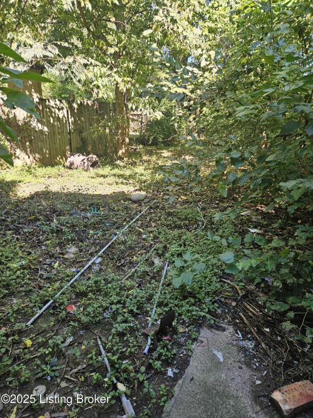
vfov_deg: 73.9
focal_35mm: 23
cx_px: 156
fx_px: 277
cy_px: 209
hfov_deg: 58.9
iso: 80
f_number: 1.8
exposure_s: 1/180
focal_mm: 5.4
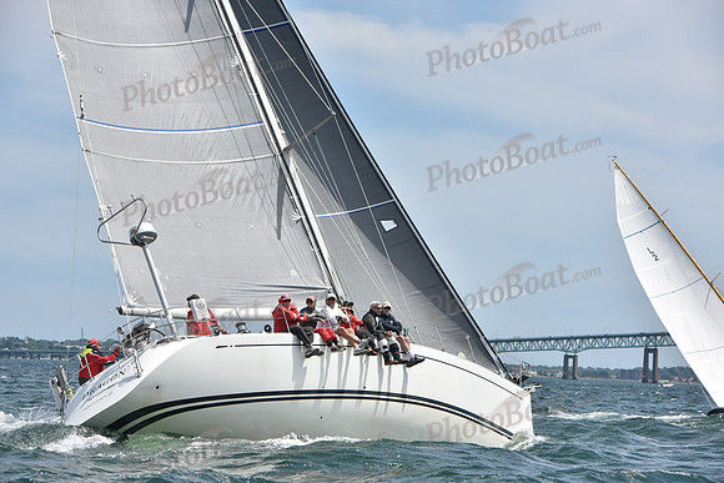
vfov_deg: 10.6
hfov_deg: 15.8
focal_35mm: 130
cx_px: 362
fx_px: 2615
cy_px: 242
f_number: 8
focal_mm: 130
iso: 250
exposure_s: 1/1250
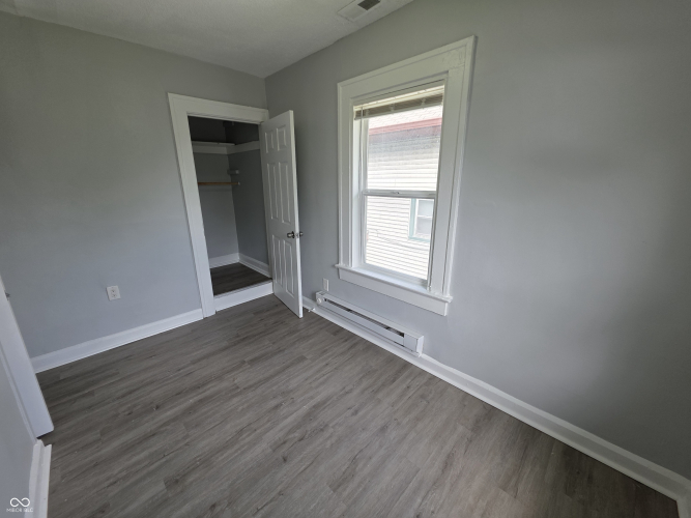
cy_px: 259
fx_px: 259
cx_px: 346
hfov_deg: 106.2
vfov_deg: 89.9
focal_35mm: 13
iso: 40
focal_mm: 2.2
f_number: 1.9
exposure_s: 1/120
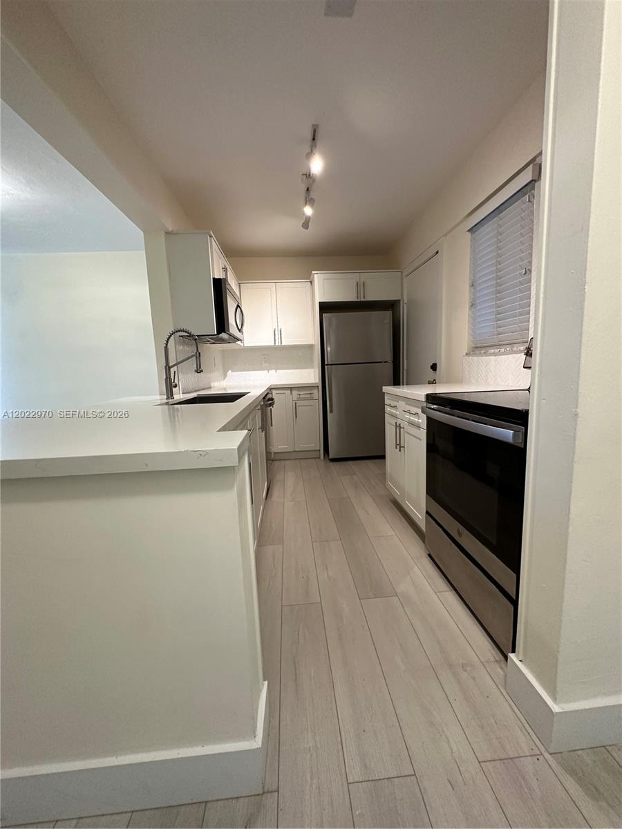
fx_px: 335
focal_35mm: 14
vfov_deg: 102.1
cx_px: 311
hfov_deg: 85.7
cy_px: 414
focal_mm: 2.22
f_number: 2.2
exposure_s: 1/120
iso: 320
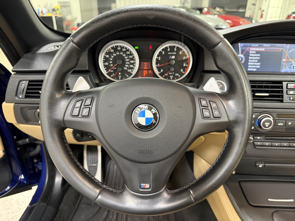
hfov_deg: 71.6
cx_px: 148
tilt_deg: -25.0
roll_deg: -0.2
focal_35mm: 24
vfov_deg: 56.8
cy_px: 110
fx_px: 205
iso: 500
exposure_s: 1/60
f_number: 1.78
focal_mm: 6.76
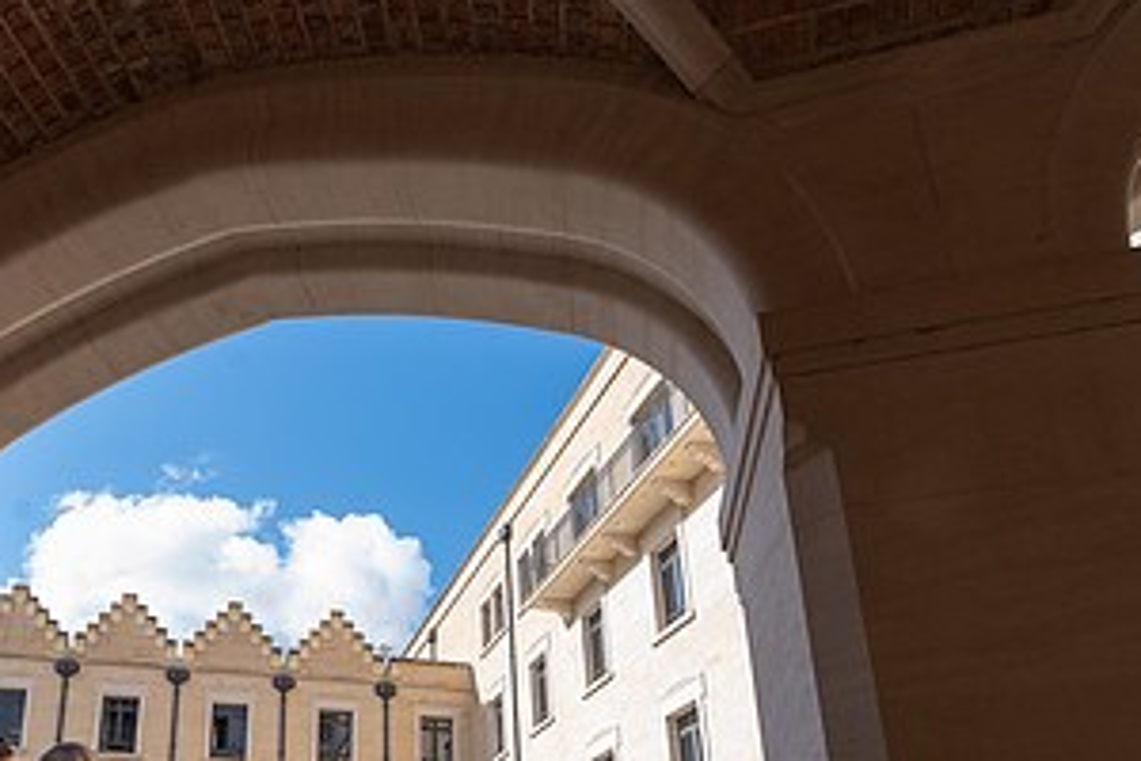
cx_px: 338
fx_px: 919
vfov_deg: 40.8
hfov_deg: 61.3
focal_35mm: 29
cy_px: 712
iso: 400
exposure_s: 1/400
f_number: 8
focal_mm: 15
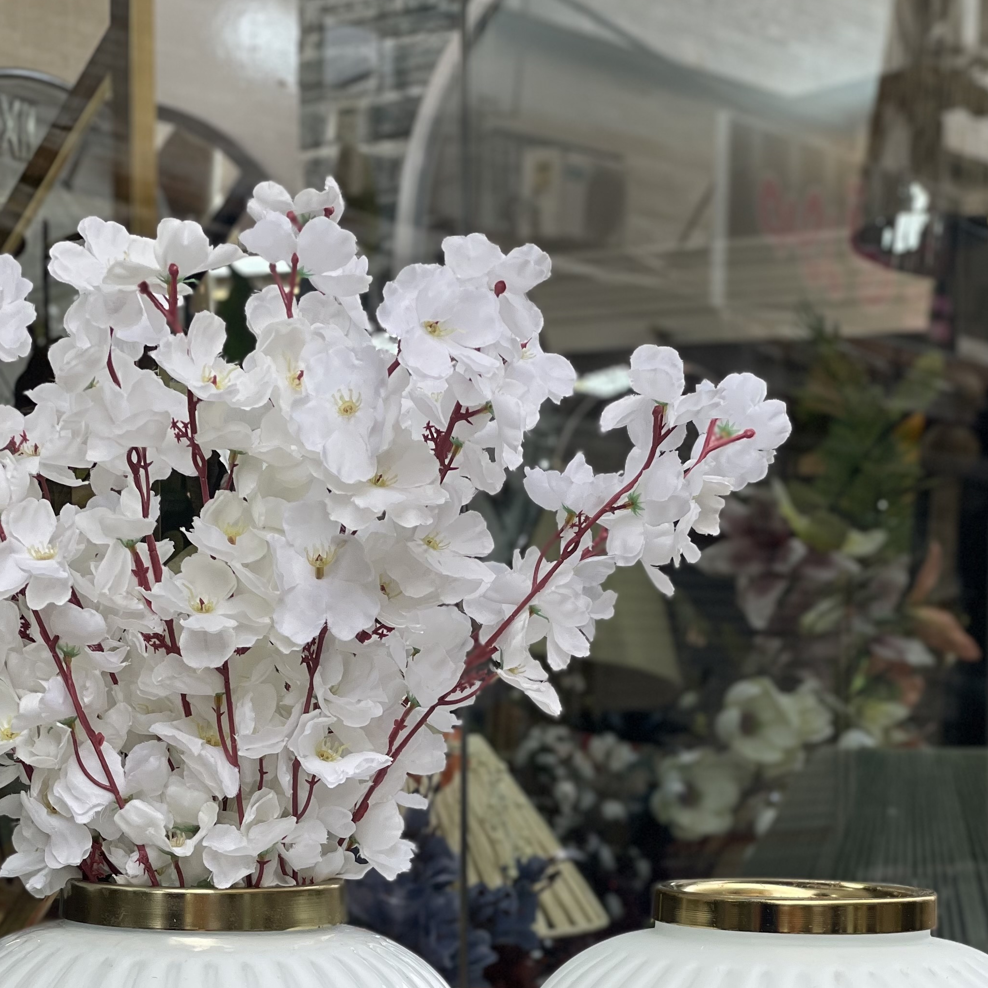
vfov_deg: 18.8
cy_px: 880
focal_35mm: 91
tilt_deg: -2.2
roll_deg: +0.6
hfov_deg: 19.1
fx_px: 2939
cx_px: 421
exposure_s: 1/292
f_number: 2
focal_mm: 6
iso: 32
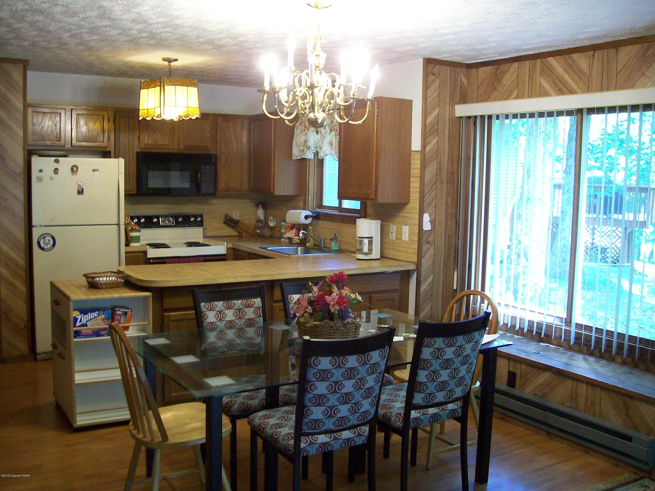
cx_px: 328
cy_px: 246
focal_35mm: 36
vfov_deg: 39.7
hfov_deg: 51.4
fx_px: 681
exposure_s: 1/13.1
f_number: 2.7
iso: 160
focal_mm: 6
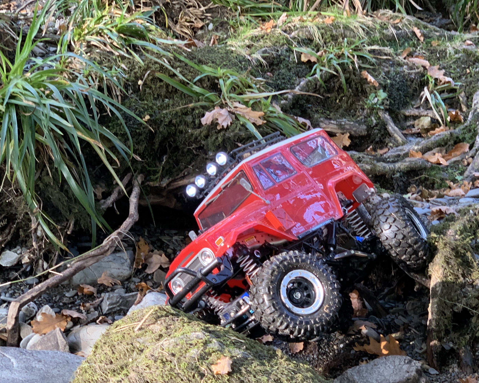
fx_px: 1120
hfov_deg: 24.1
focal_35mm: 79
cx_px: 287
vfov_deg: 19.4
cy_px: 245
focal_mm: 6
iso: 125
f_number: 2.4
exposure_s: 1/60
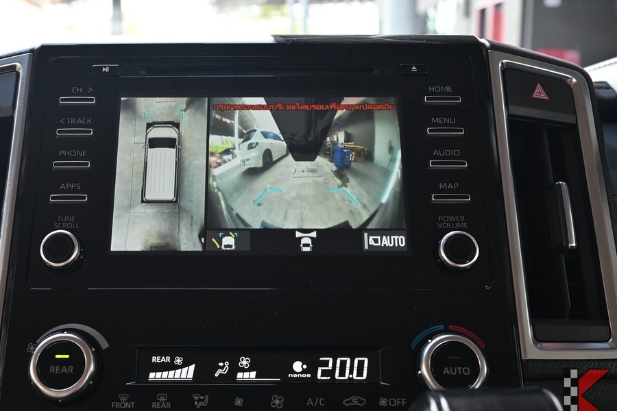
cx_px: 258
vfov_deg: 30.5
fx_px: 754
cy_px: 191
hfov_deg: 44.3
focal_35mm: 44
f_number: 5.6
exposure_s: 1/30
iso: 200
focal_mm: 24
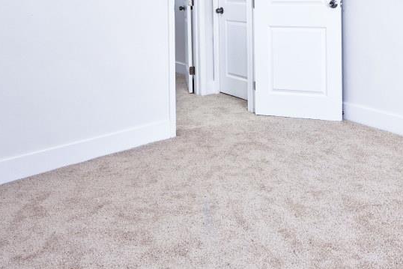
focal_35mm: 39
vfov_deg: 30.8
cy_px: -21
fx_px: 437
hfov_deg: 47.0
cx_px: 319
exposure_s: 1/80
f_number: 4.5
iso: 200
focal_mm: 14
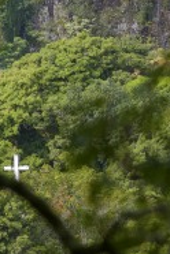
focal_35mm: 581
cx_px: 112
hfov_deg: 2.4
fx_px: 4115
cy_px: -92
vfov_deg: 3.5
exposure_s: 1/640
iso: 250
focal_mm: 200
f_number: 5.6
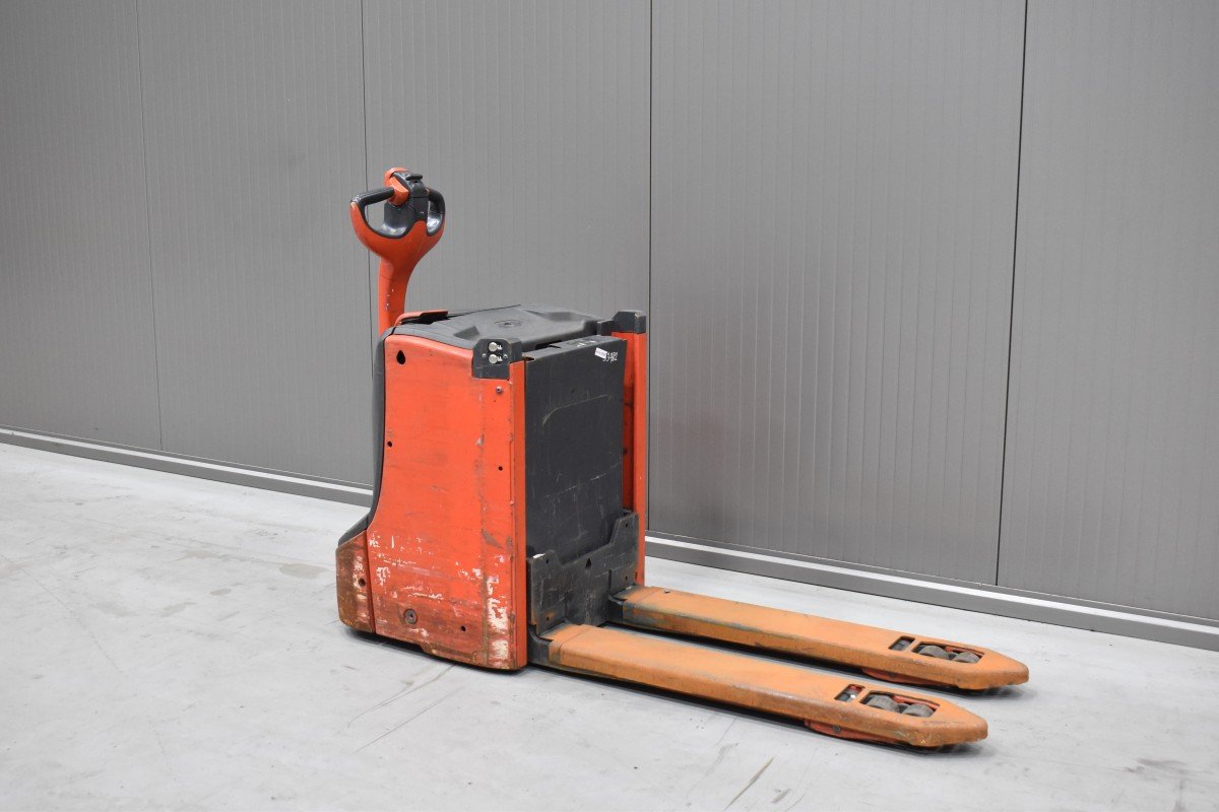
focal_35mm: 40
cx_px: 610
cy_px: 406
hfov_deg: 47.9
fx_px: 1371
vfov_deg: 33.0
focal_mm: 27
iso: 1600
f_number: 5
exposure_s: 1/40
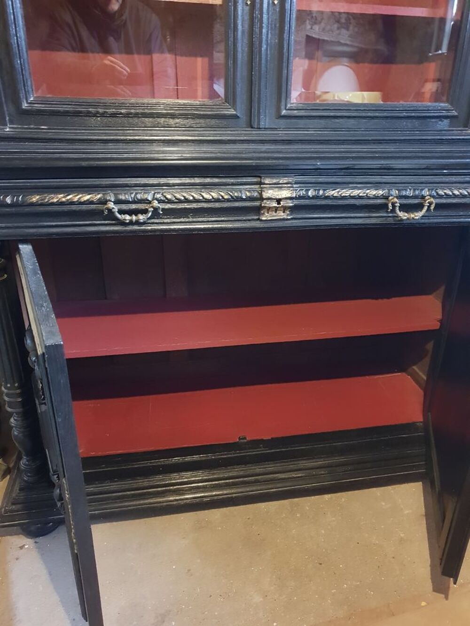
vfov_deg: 67.3
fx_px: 471
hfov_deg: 53.1
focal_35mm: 26
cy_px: 313
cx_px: 235
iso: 640
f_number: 1.5
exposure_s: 1/10
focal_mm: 4.3
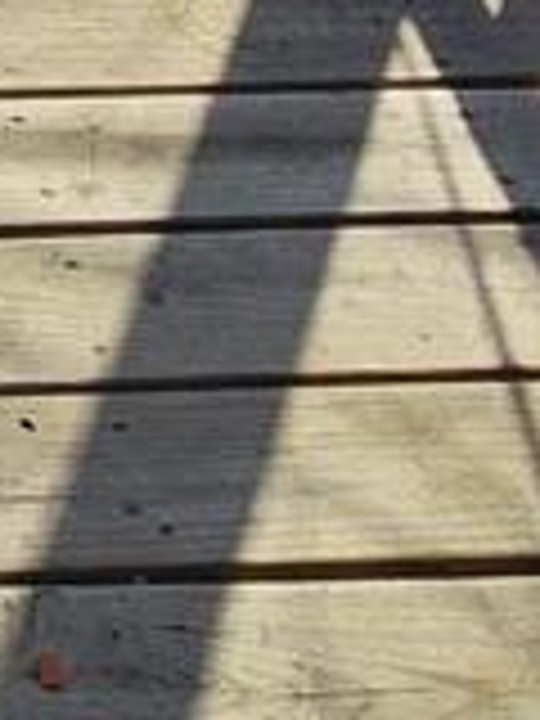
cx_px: -513
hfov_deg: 14.3
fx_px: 1830
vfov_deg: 14.9
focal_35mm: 88
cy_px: -954
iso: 50
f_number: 2.2
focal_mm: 2.2
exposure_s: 1/1597
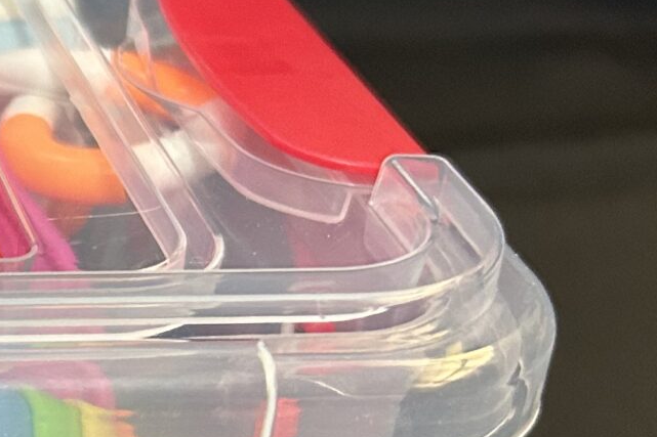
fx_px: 1970
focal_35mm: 108
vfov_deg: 12.5
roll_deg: +0.3
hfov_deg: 16.6
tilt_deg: -34.0
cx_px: -418
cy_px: 481
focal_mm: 5.7
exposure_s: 1/56
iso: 320
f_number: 1.5
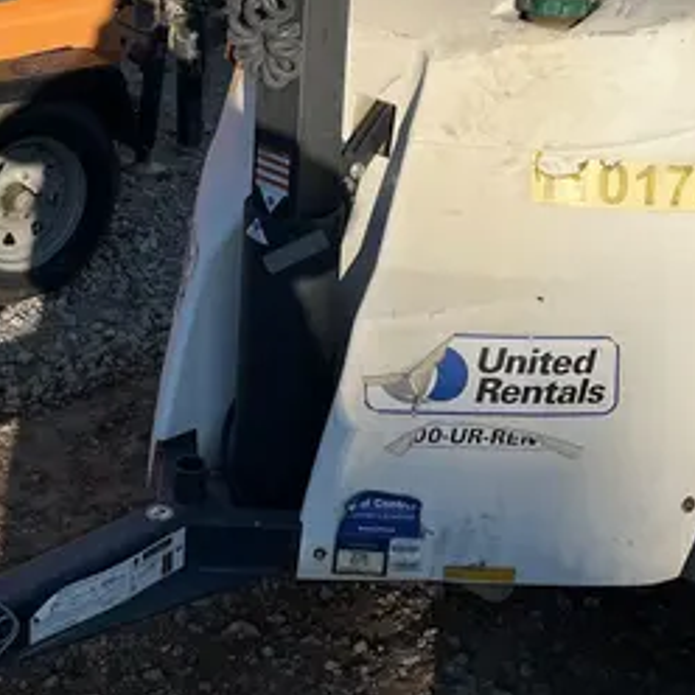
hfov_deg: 25.3
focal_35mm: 68
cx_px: 275
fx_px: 1545
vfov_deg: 24.2
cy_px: -10
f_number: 1.6
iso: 50
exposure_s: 1/4484
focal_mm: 5.1
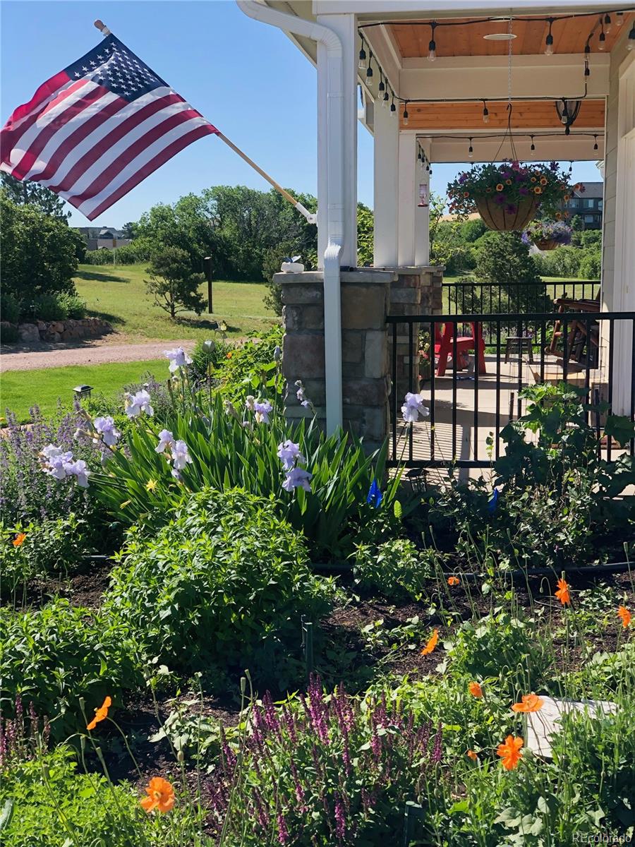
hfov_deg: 28.0
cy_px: 424
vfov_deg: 36.8
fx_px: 1272
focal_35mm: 52
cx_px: 318
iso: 16
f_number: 2.4
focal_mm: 6
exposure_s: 1/585
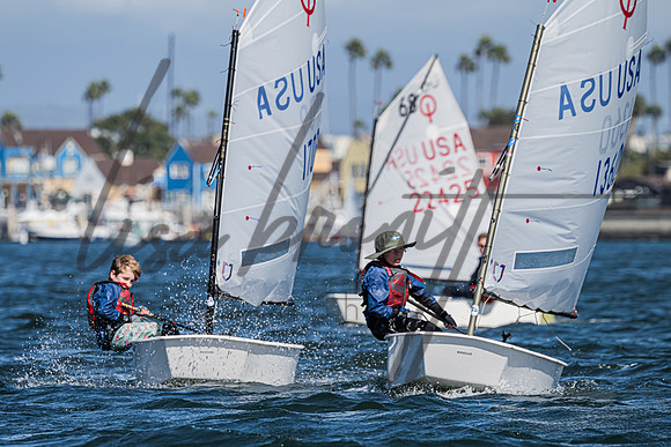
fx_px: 9290
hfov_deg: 4.1
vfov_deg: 2.8
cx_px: 302
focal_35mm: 498
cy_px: 278
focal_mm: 400
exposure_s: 1/1000
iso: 320
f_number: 8
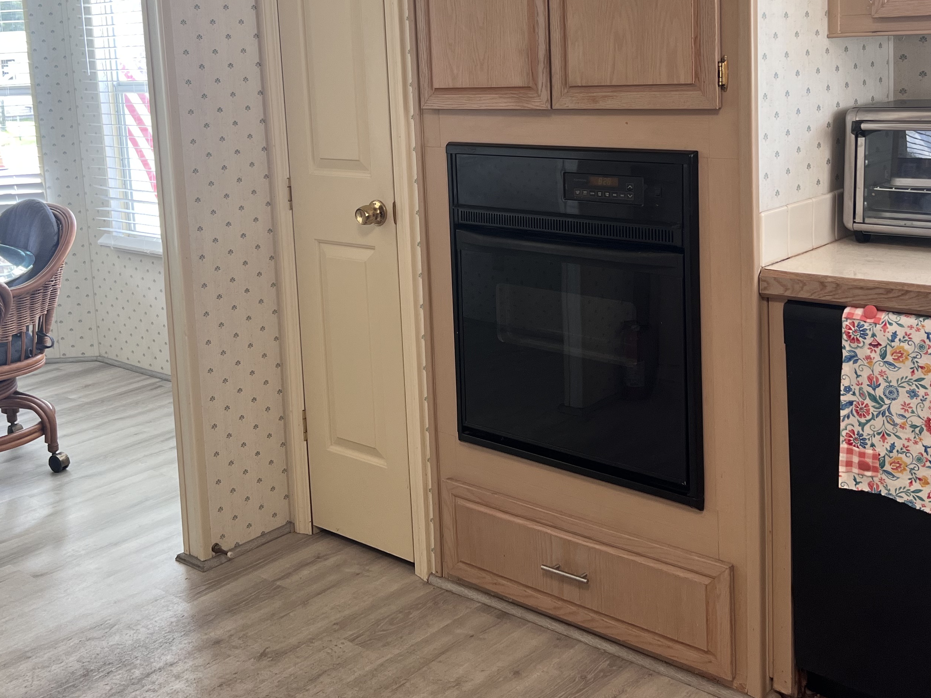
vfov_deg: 33.8
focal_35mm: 42
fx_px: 1130
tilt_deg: -6.5
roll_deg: +2.7
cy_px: 194
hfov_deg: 44.8
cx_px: 452
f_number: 1.5
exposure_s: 1/120
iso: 100
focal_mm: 5.7
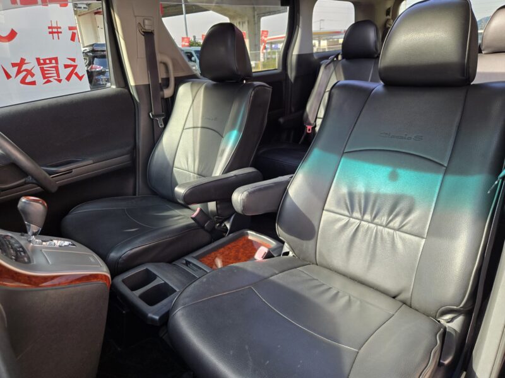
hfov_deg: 73.9
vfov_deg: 58.9
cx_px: 252
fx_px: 336
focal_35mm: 23
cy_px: 189
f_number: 1.8
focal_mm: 5.4
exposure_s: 1/180
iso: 50
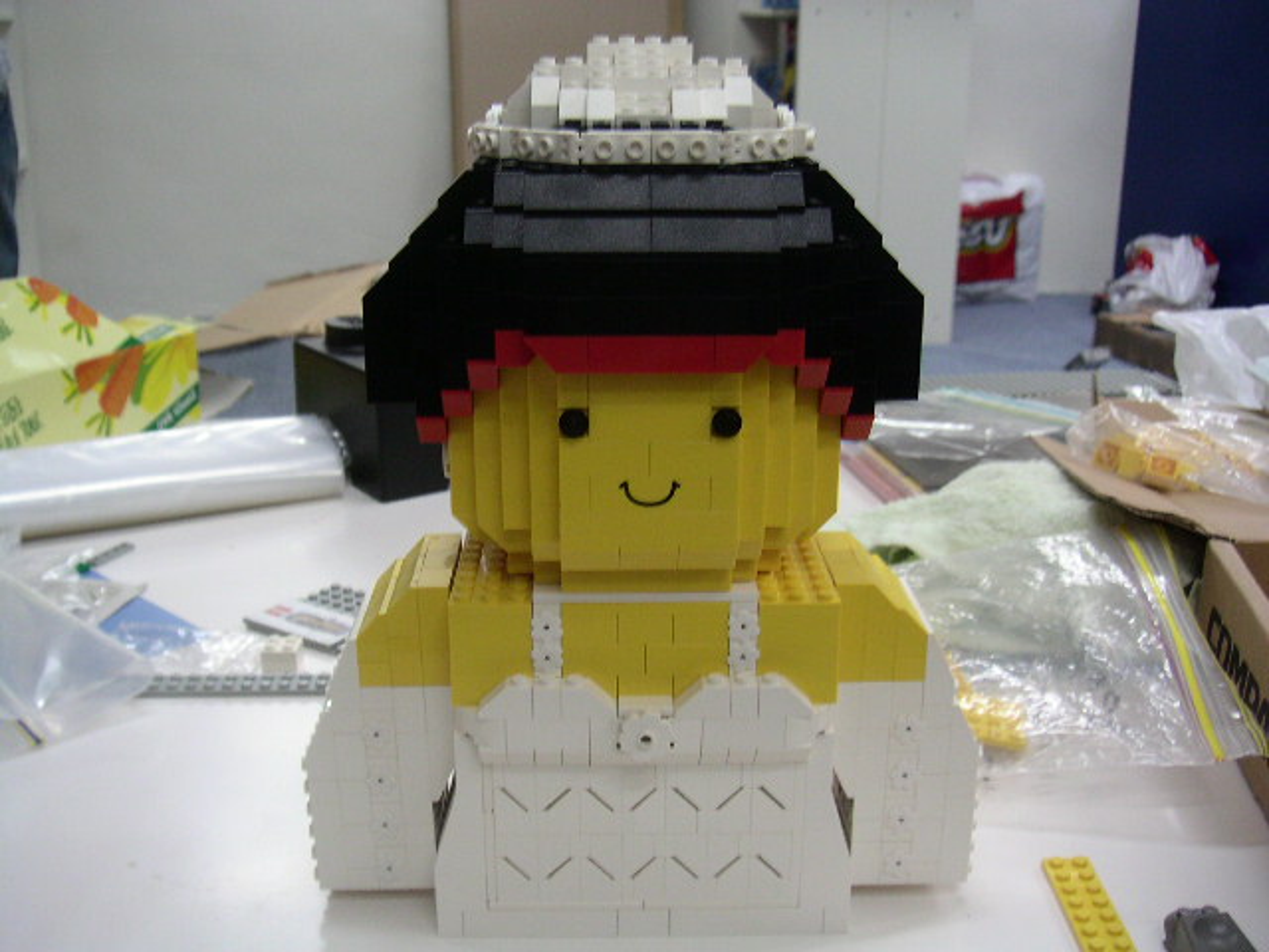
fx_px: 1393
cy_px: 476
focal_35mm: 38
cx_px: 634
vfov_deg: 37.7
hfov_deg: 49.0
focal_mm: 6
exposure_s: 1/25
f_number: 2.8
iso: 100
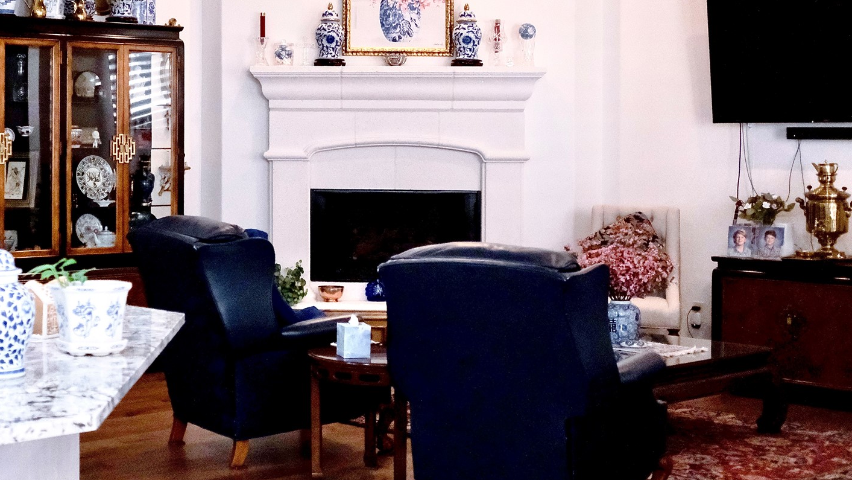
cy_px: 153
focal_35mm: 66
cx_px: 214
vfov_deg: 18.2
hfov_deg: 31.3
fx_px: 1491
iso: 4000
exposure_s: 1/600
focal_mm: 27
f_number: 2.8
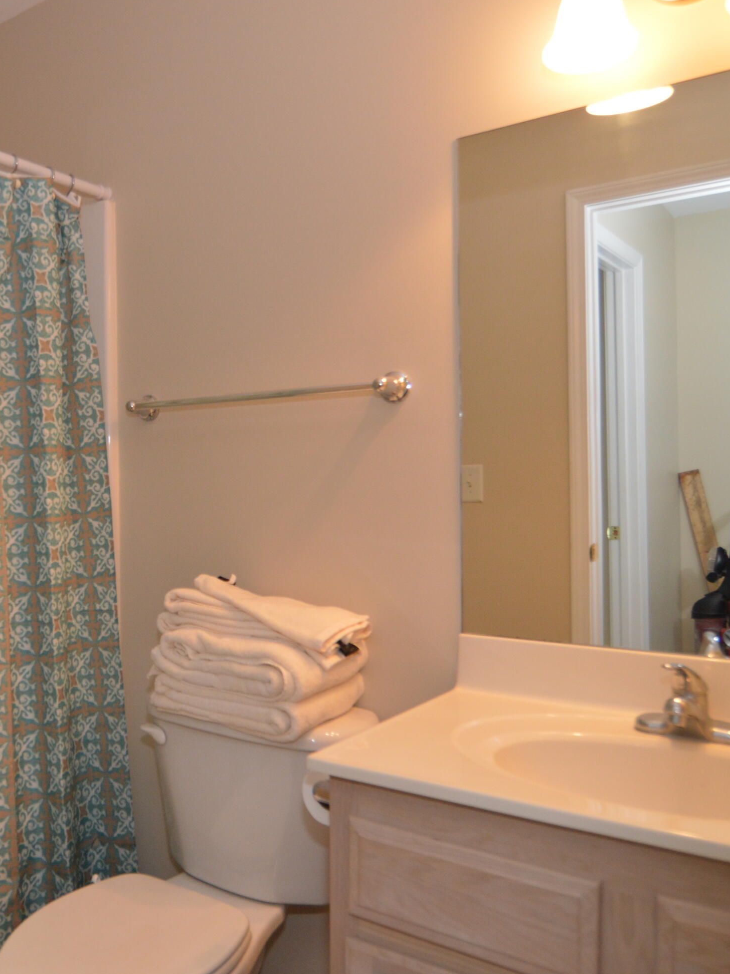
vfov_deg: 58.3
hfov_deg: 43.4
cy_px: 492
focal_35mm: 31
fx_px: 872
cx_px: 147
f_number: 4
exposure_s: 1/60
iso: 800
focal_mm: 14
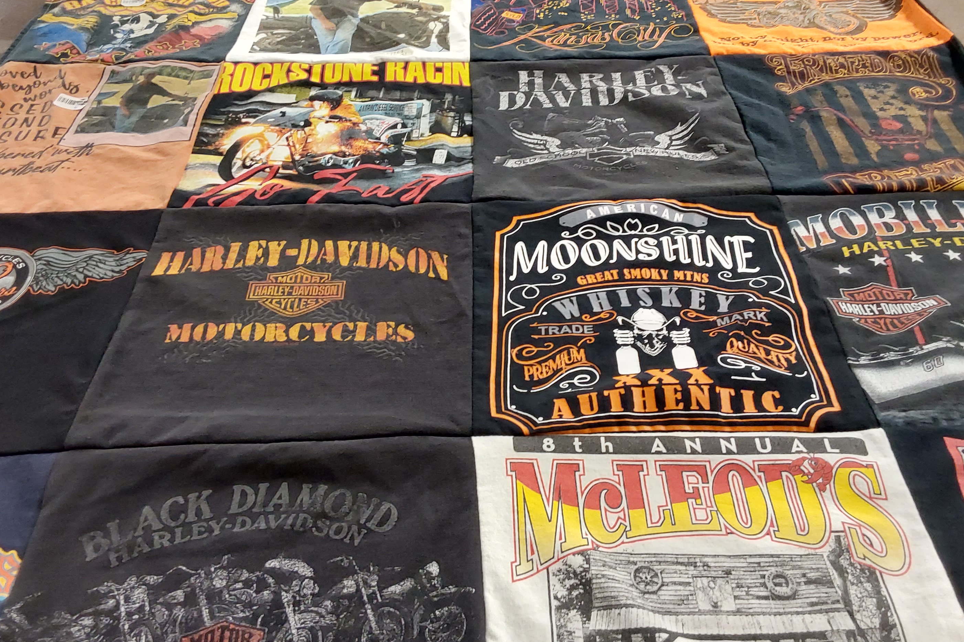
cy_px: 268
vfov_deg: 38.8
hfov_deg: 55.8
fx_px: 910
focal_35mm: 34
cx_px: 485
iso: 200
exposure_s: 1/60
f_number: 1.9
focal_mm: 2.91
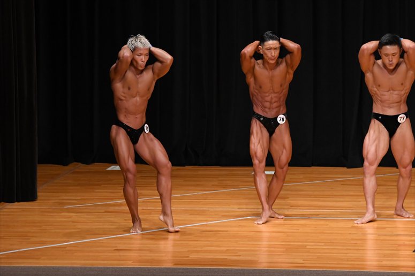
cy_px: 138
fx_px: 2765
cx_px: 208
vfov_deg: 5.7
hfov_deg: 8.6
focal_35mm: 240
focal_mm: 160
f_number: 5.6
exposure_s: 1/400
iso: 4000
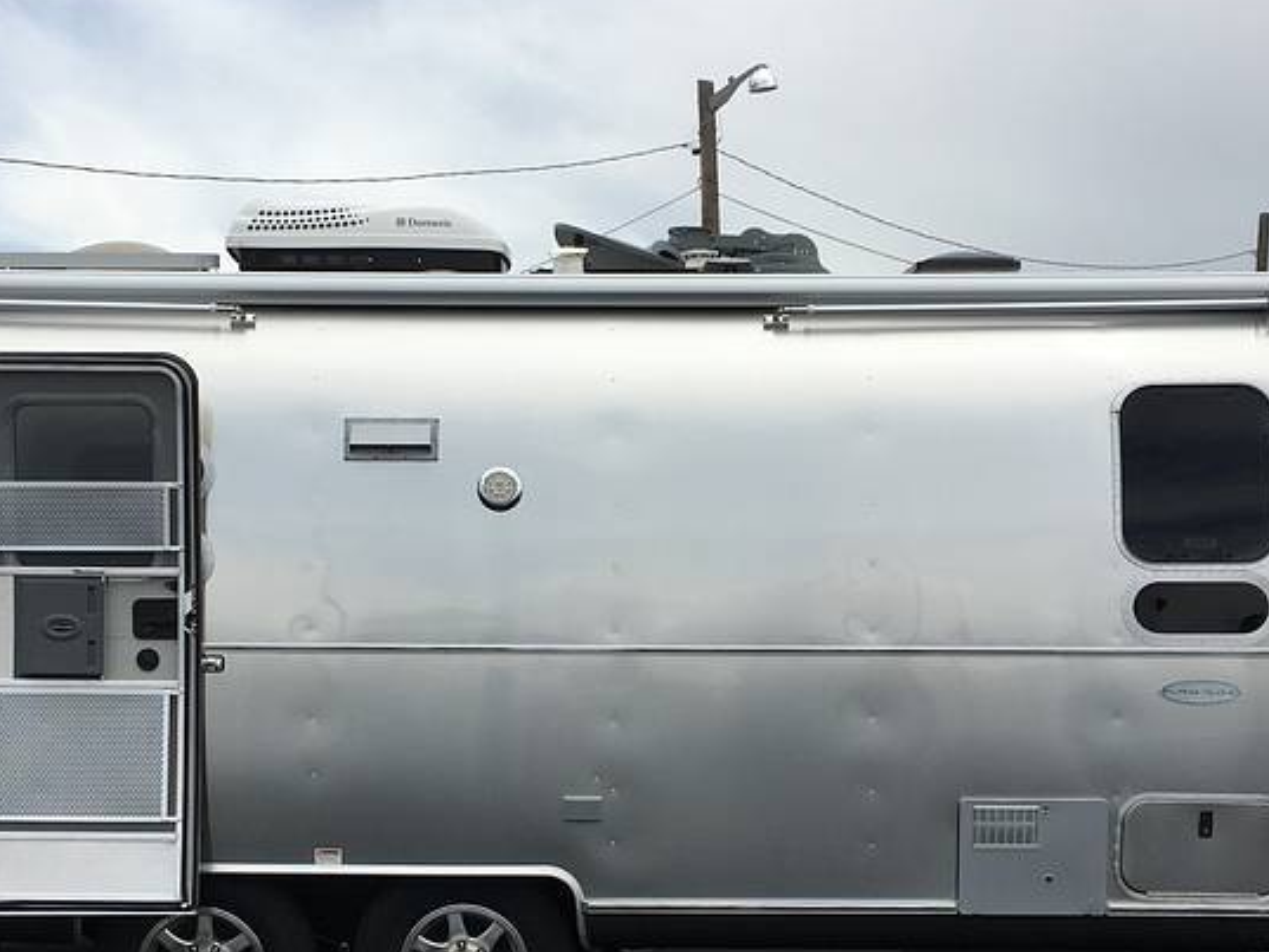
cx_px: 529
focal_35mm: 54
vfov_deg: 26.8
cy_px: 669
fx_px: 1980
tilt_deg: -1.5
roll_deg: -0.9
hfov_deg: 35.5
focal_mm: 4.15
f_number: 2.2
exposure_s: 1/1672
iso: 25
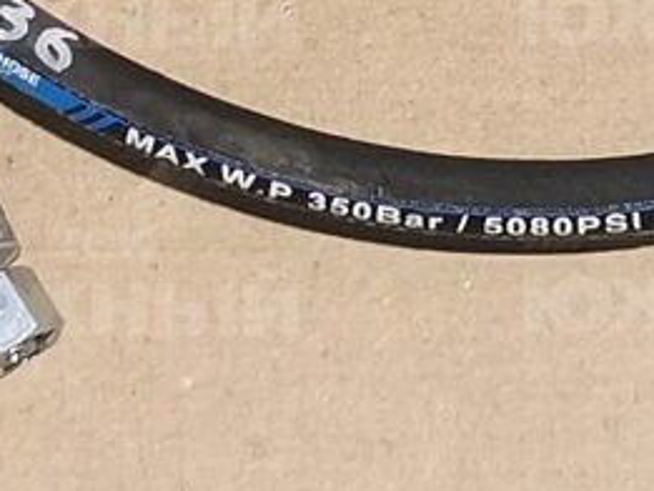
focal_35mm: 102
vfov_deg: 13.2
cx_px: 416
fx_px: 1928
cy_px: -380
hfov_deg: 19.2
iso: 320
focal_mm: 4.66
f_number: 1.4
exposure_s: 1/100
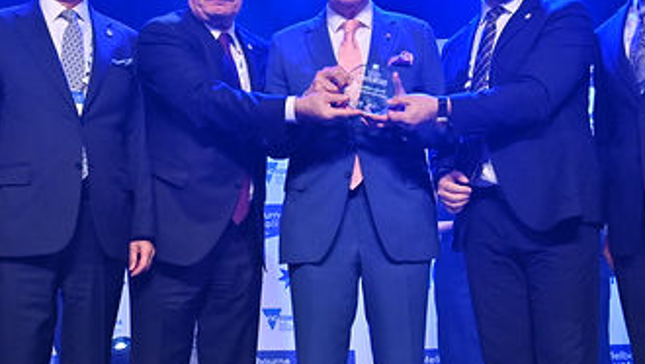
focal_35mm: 63
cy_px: 201
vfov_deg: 19.1
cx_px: 297
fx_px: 1078
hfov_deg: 33.3
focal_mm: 31
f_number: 7.1
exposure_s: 1/125
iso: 1600
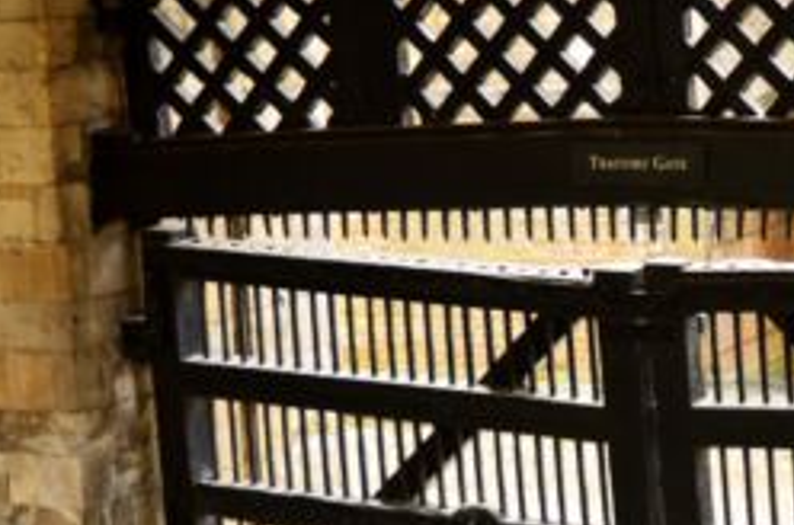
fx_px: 2728
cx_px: 692
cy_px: 293
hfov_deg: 16.4
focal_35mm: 124
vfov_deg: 11.0
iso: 100
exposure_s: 1/30
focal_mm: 32
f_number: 4
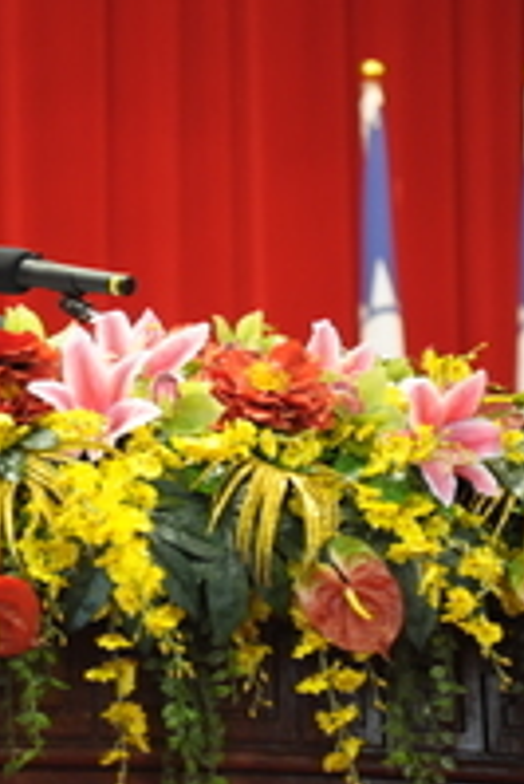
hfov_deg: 5.7
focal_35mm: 241
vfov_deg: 8.5
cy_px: 351
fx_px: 5252
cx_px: 35
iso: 2000
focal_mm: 120
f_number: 4
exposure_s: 1/100
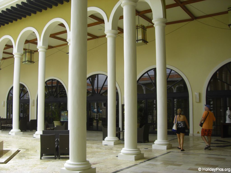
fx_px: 254
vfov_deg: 37.7
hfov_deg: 49.0
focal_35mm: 38
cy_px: 86
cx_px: 116
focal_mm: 6.2
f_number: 2.7
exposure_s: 1/200
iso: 64
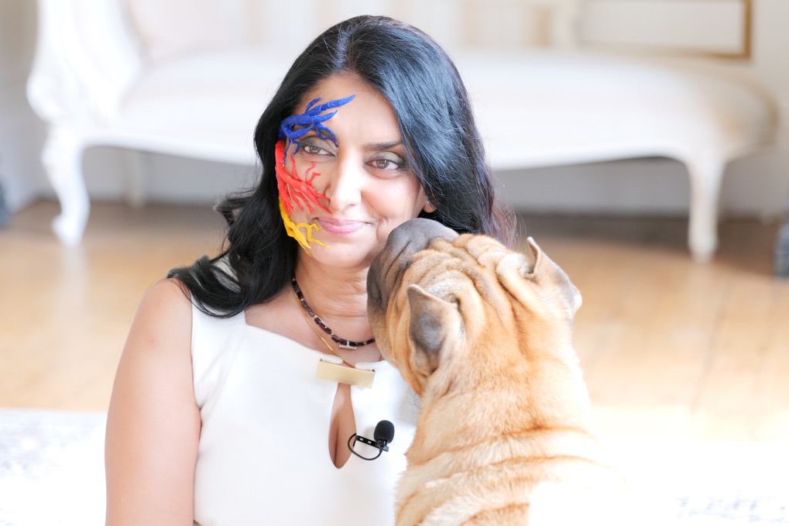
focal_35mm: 112
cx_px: 370
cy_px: 268
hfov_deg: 18.3
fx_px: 2454
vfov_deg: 12.2
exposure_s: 1/125
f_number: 4
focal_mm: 105
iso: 2500
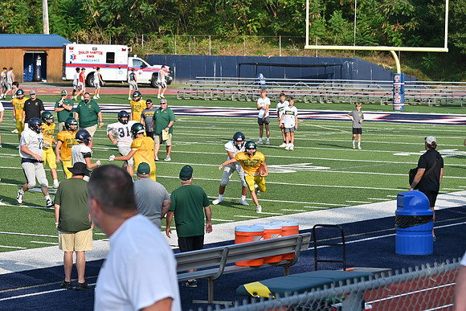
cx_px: 233
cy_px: 156
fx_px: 1942
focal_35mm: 150
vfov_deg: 9.2
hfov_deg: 13.7
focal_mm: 100
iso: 100
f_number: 5.3
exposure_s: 1/640
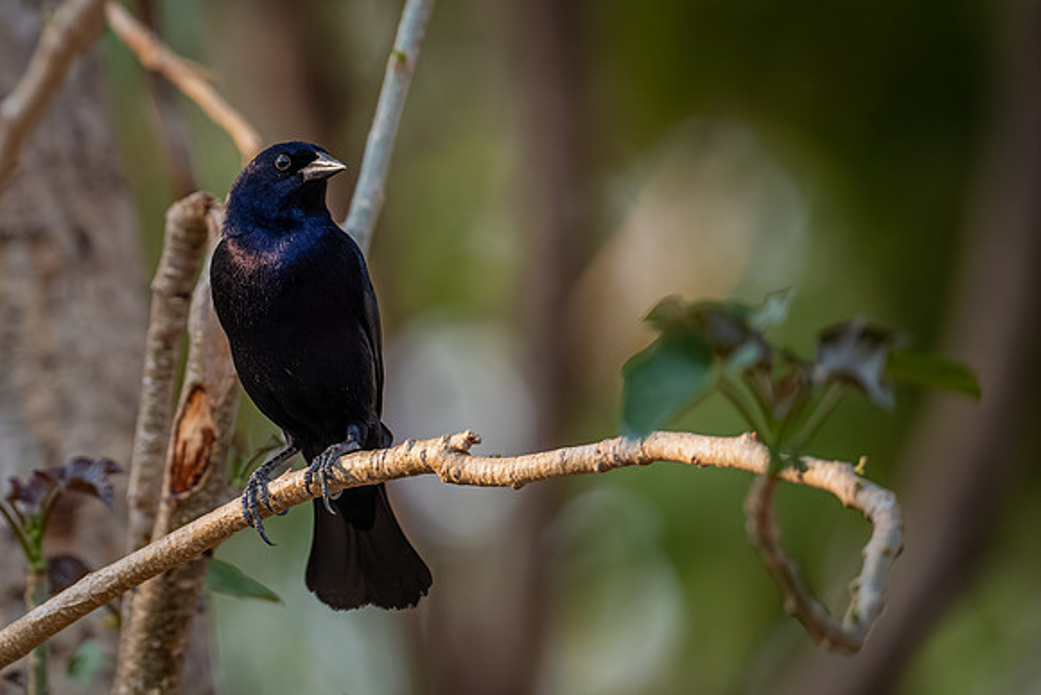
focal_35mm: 805
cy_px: 303
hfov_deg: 2.6
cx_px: 36
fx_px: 23282
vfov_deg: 1.7
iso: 1100
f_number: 4.5
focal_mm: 400
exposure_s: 1/1000
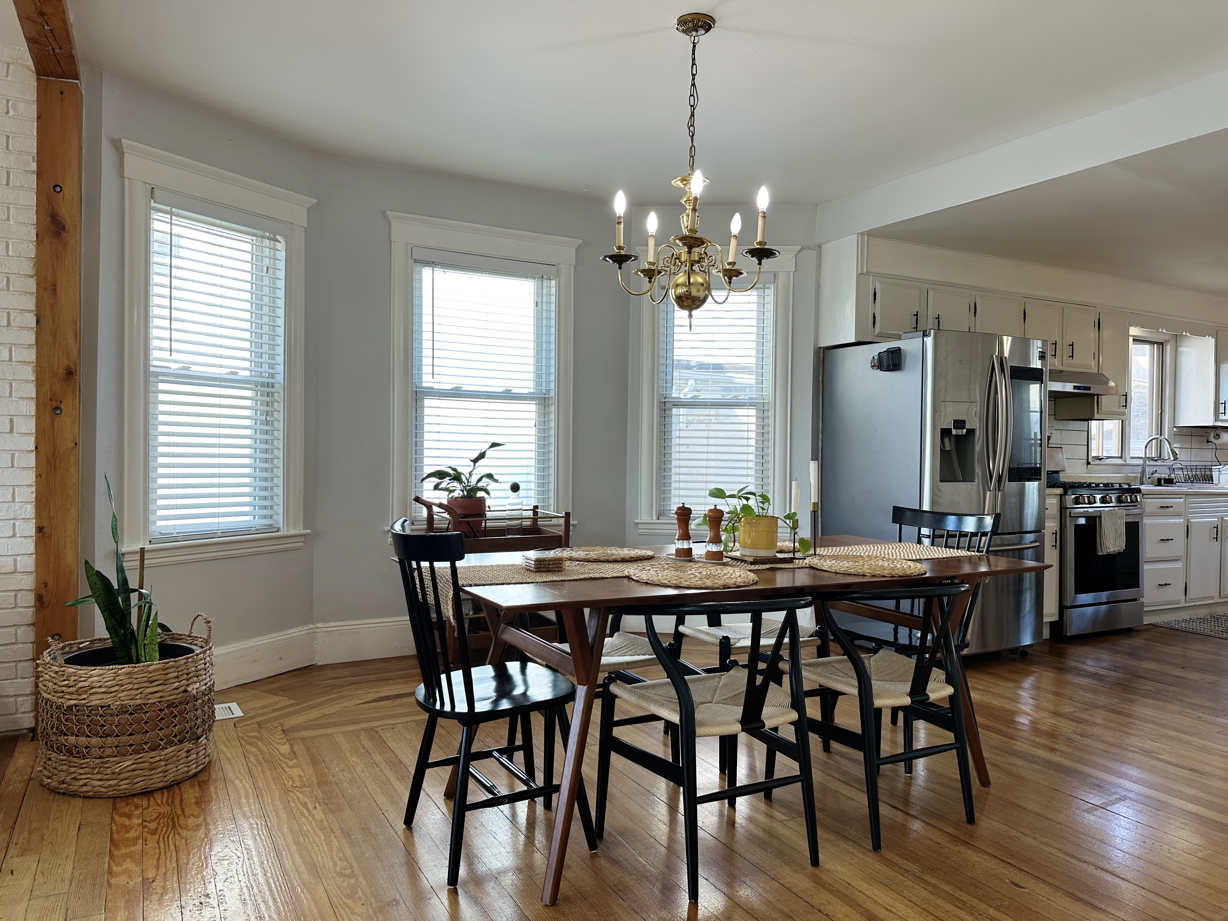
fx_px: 851
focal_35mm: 24
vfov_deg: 56.8
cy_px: 460
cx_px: 614
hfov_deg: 71.6
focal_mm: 6.86
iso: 64
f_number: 1.78
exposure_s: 1/120
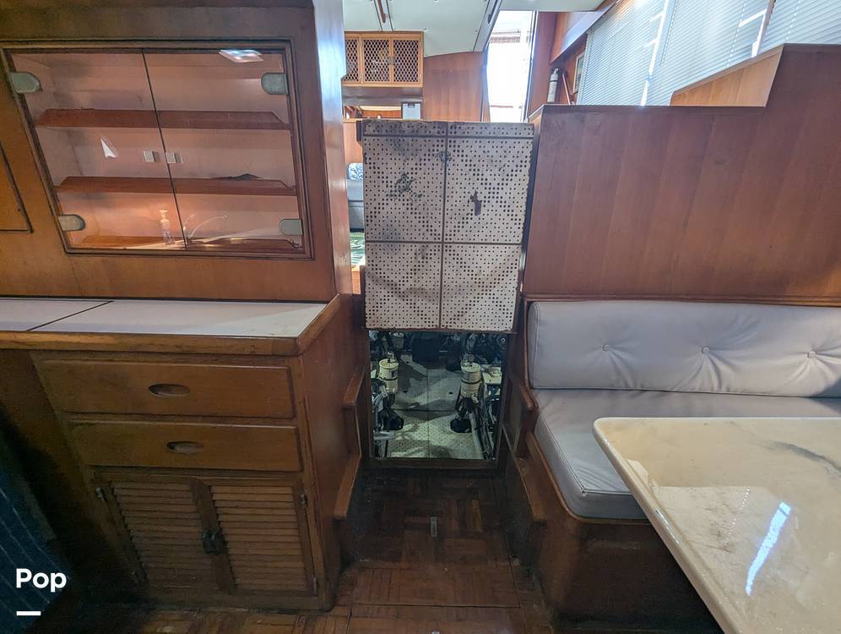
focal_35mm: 13
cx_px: 420
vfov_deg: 90.1
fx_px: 316
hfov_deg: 106.1
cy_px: 317
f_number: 2.2
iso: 71
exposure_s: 1/39.4
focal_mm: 1.95
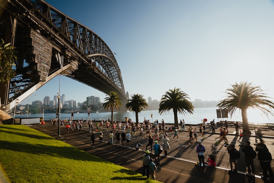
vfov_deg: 73.8
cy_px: 92
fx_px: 122
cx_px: 137
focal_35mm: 16
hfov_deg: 96.7
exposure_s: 1/25
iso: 80
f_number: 13
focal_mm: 16
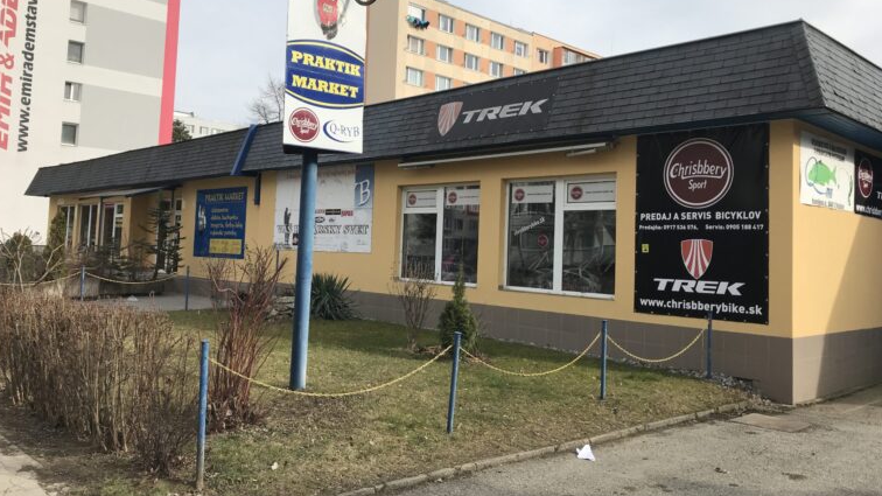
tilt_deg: +5.1
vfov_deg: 37.7
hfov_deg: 62.6
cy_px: 208
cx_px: 435
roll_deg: -0.2
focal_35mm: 31
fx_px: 725
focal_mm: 3.99
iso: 20
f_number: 1.8
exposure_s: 1/1880
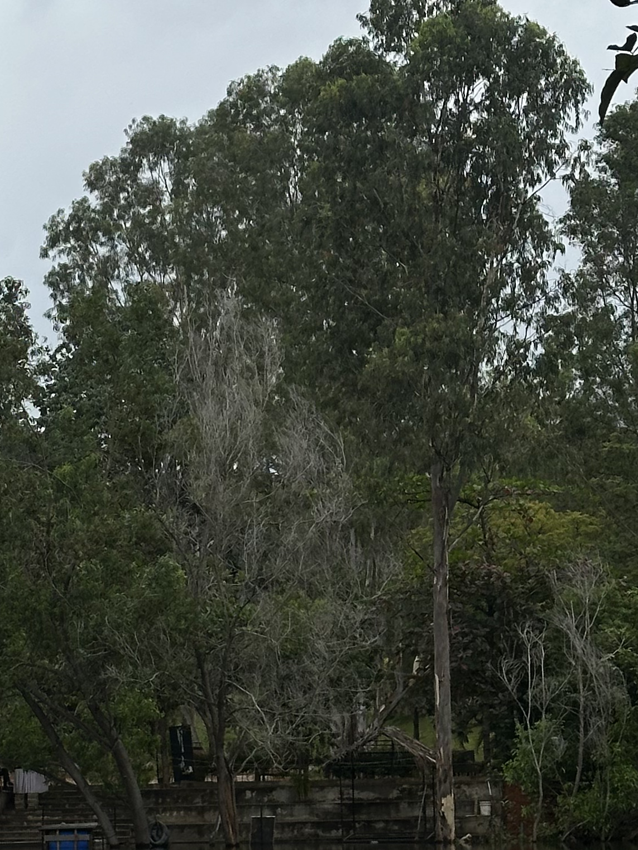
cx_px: 44
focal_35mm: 127
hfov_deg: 11.6
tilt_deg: +5.5
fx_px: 3121
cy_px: 455
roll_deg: +0.4
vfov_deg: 15.5
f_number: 1.78
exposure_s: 1/1721
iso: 64
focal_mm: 6.86
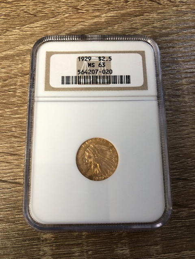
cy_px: 130
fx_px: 210
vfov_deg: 63.4
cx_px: 98
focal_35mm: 28
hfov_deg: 49.7
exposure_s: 1/15
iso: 40
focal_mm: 4
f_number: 1.8
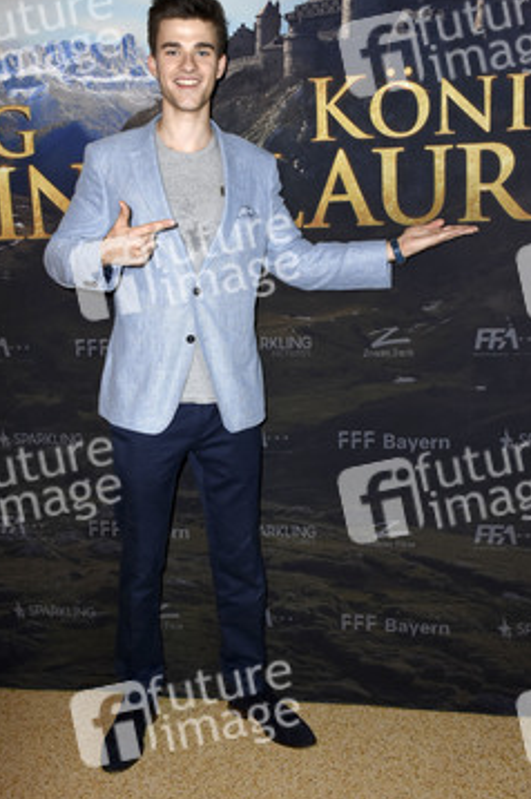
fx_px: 855
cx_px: 250
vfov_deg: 50.1
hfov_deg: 34.5
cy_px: 379
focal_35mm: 39
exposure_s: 1/125
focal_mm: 23
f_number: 5.6
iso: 800
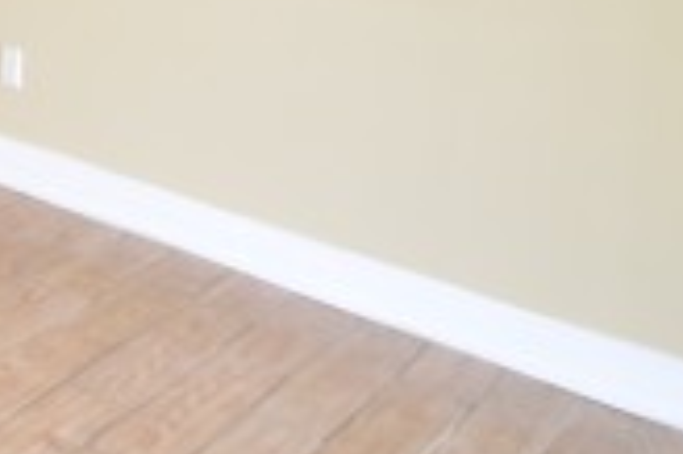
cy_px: -292
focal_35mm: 66
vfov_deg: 17.7
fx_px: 1251
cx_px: -350
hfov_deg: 23.9
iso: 800
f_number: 3.5
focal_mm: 10
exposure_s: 1/90
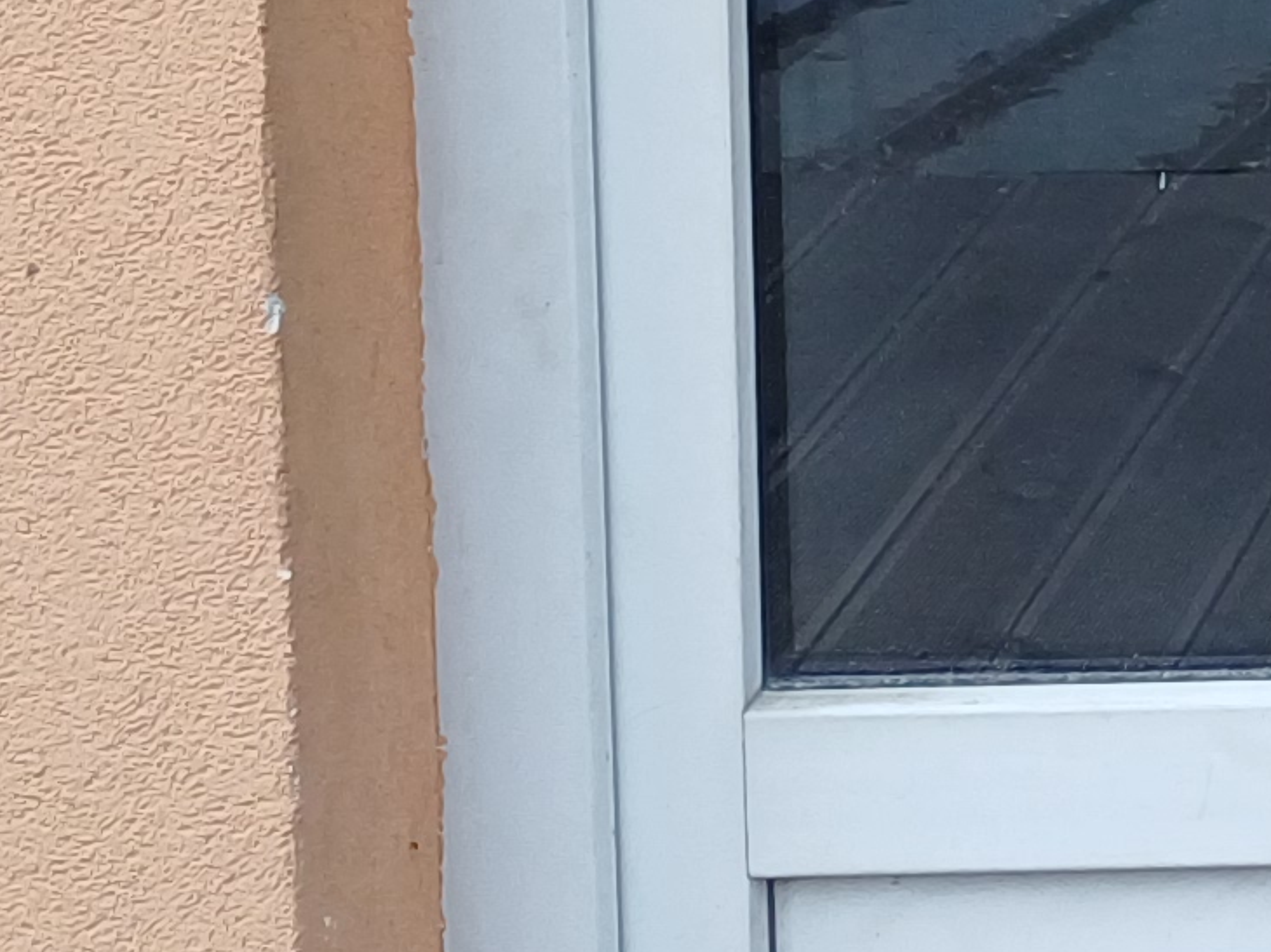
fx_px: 5029
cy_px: -480
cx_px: 2464
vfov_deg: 10.4
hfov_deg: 12.8
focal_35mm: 137
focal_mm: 4.65
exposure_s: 1/100
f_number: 1.8
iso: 64
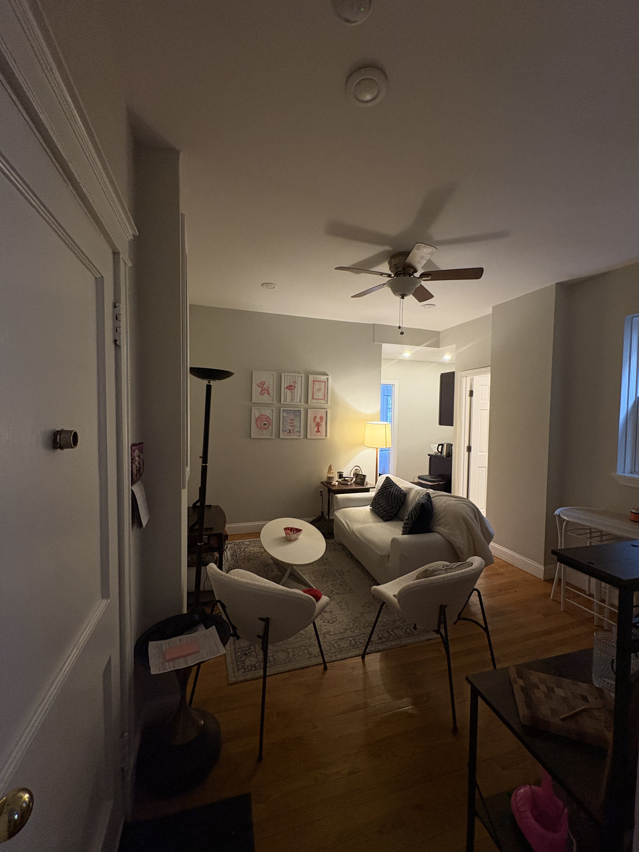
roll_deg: -0.4
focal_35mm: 14
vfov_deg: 102.1
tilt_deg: -2.7
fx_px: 345
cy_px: 426
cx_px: 320
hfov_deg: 85.7
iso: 400
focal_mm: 2.22
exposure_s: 1/60
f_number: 2.2
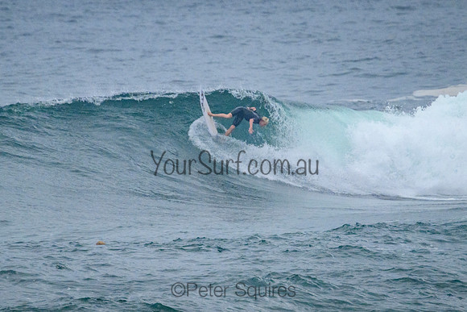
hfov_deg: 1.9
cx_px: 254
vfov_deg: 1.3
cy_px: 130
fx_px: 14268
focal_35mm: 1100
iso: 3200
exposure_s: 1/2000
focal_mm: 800
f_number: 11
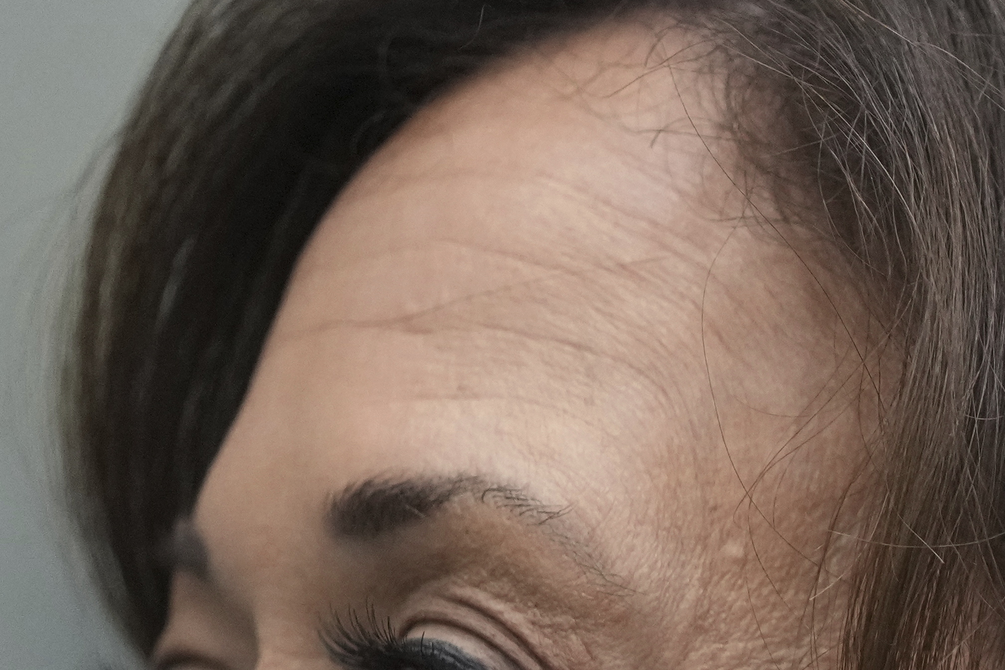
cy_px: 1015
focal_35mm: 857
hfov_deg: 2.4
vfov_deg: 1.6
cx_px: 1141
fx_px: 23923
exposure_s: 1/100
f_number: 2.8
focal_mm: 200
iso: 3200
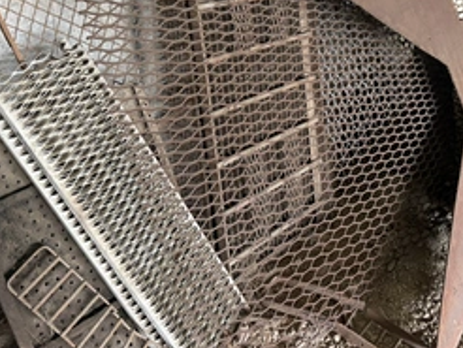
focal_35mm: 39
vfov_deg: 35.7
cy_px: 70
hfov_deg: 47.8
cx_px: 250
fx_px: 522
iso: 200
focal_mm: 6.76
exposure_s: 1/106
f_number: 1.78
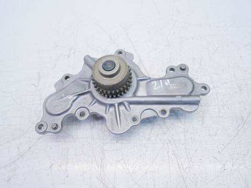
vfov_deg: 46.8
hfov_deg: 60.0
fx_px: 218
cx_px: 126
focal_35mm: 30
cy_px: 94
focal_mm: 15
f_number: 3.7
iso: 200
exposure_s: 1/100
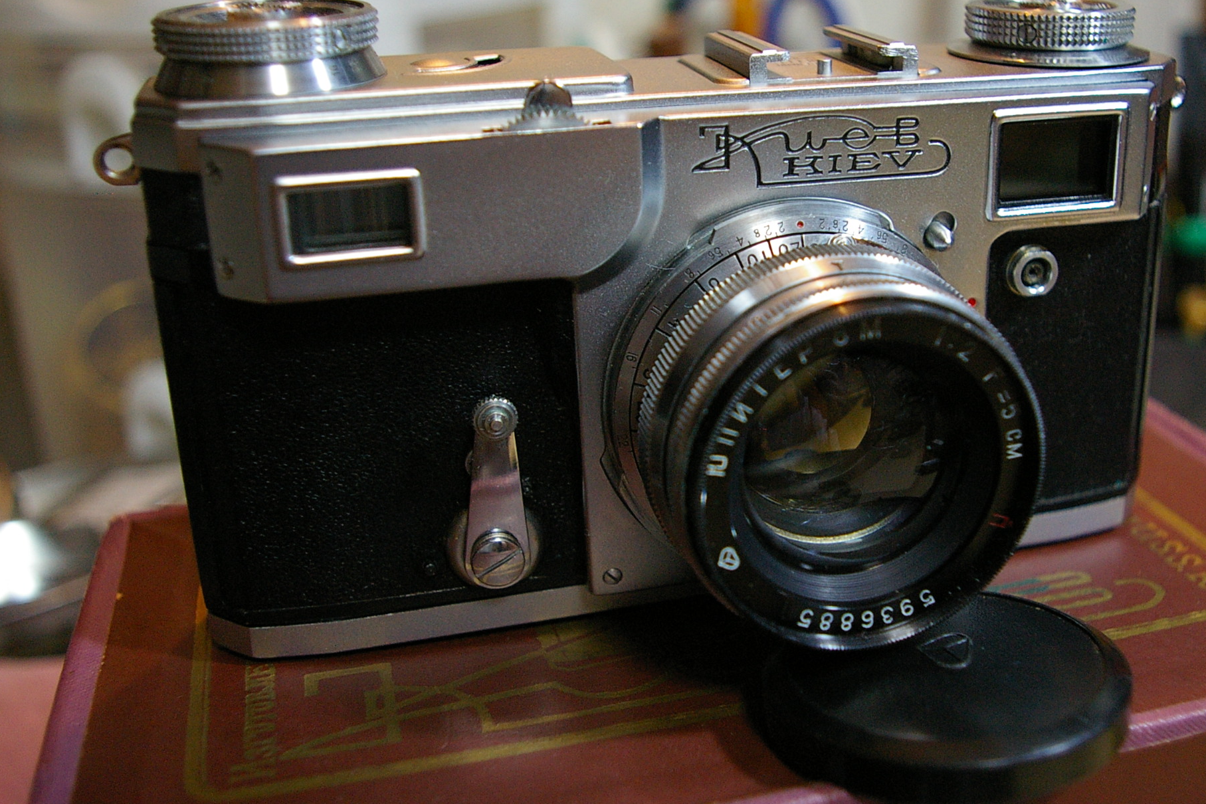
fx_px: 1396
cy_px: 344
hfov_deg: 46.4
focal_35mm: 42
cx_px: 736
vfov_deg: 32.1
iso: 800
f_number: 4
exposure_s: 1/45
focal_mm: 21
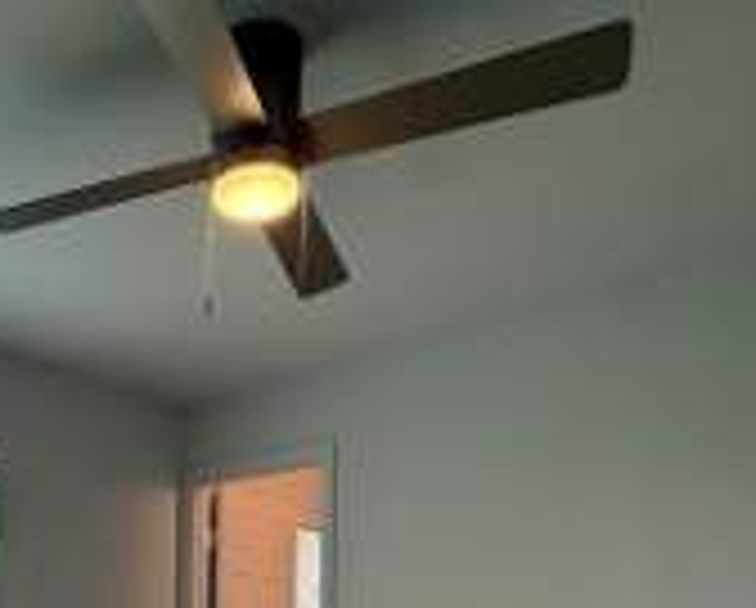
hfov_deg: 43.8
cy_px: 667
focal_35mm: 39
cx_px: 117
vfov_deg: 33.5
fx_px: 874
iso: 64
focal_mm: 2.22
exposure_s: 1/205
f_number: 2.2
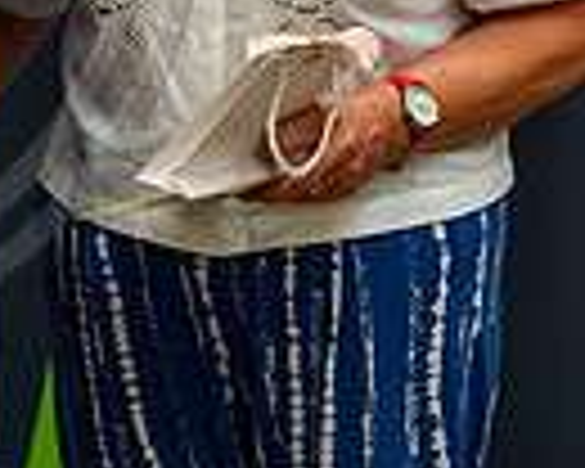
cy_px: -246
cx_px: -141
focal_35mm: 231
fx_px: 3999
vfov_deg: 6.6
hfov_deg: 8.3
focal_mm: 47
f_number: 3.5
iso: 4000
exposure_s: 1/320
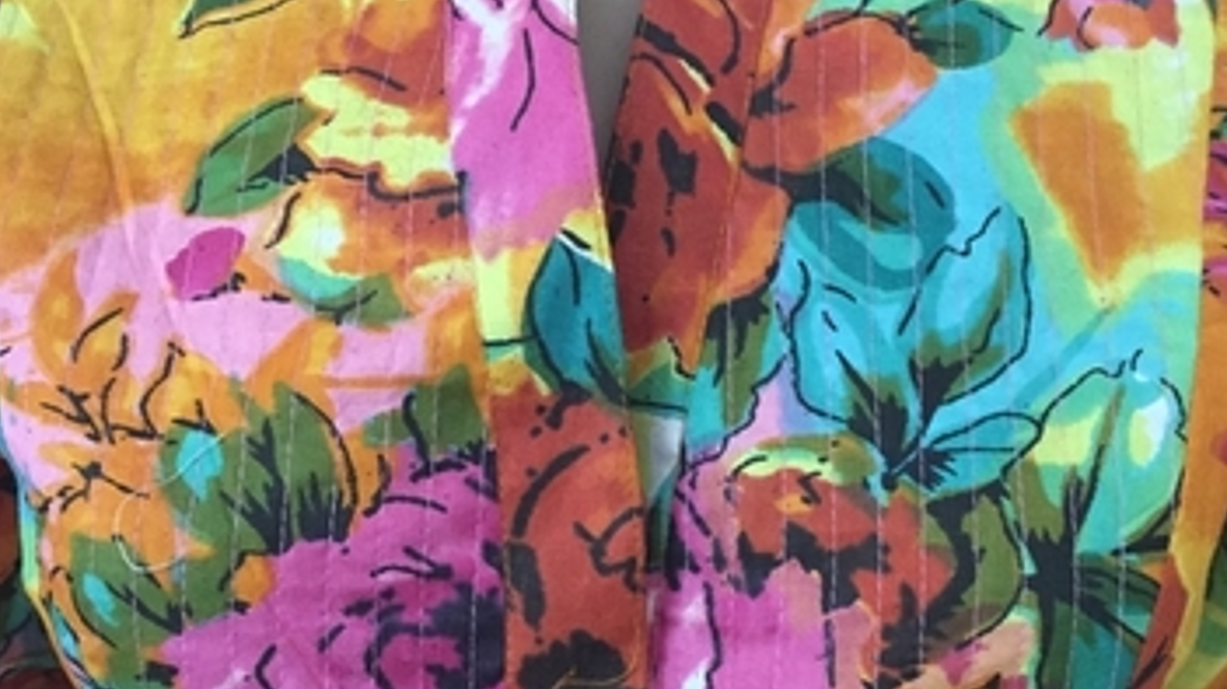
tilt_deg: -26.2
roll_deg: -0.3
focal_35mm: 45
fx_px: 1463
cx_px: 641
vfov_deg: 26.2
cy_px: 500
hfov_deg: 45.5
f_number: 2.2
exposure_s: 1/17
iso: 250
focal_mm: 4.15
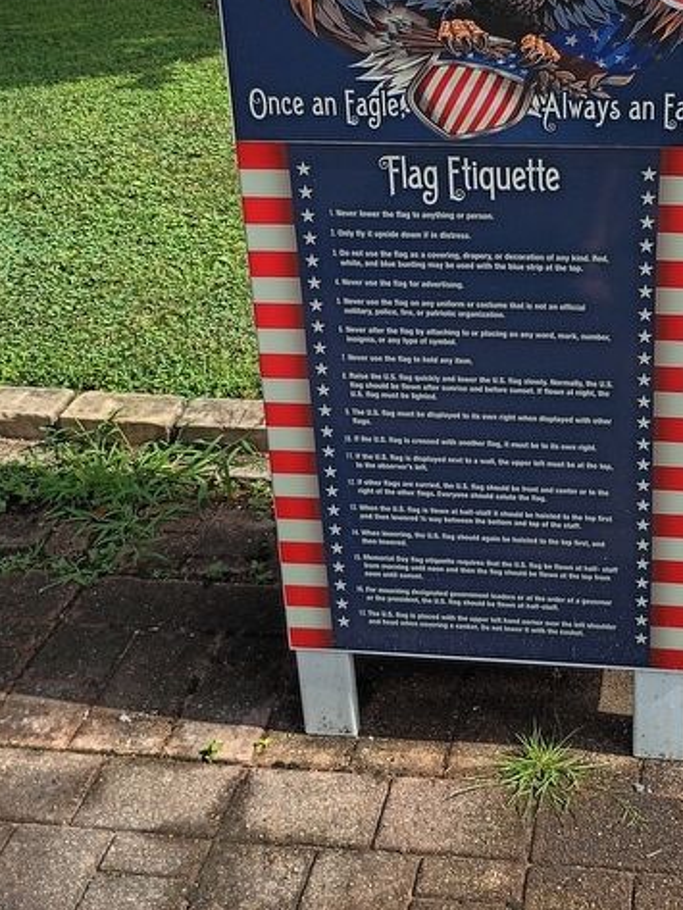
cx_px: 529
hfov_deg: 29.1
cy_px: 277
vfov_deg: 38.3
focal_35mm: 49
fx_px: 1288
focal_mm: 4.27
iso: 106
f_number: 1.8
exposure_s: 1/1070
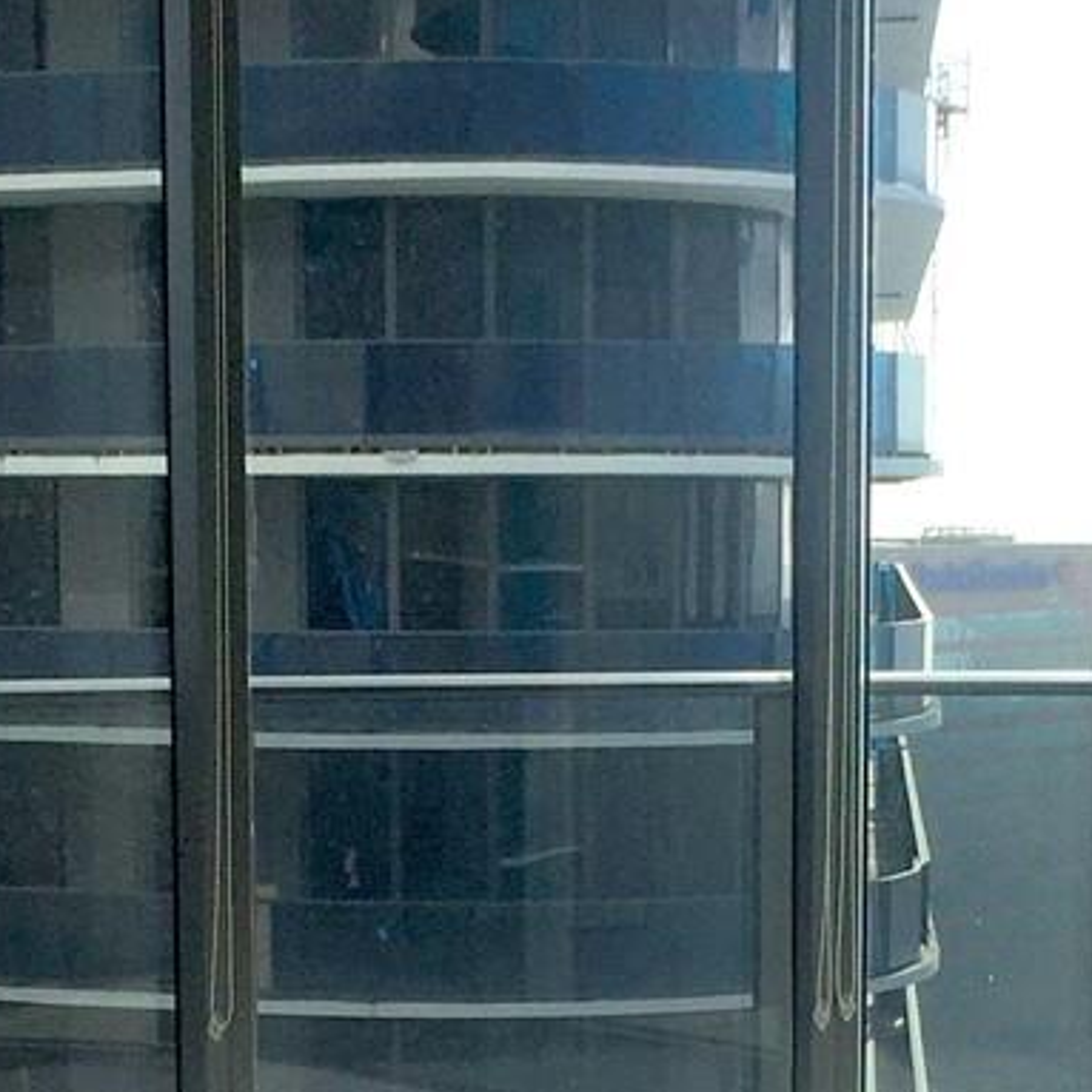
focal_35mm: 107
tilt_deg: -5.8
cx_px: 602
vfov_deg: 16.1
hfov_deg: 16.3
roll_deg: -0.3
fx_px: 3819
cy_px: 998
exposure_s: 1/1582
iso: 32
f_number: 2.2
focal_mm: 4.15
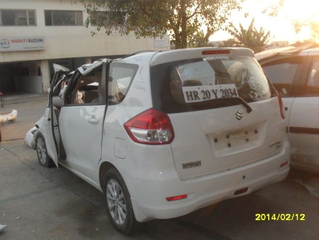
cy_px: 120
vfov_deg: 37.7
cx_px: 160
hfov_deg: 49.0
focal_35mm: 38
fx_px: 350
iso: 160
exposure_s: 1/45
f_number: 2.8
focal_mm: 6.3
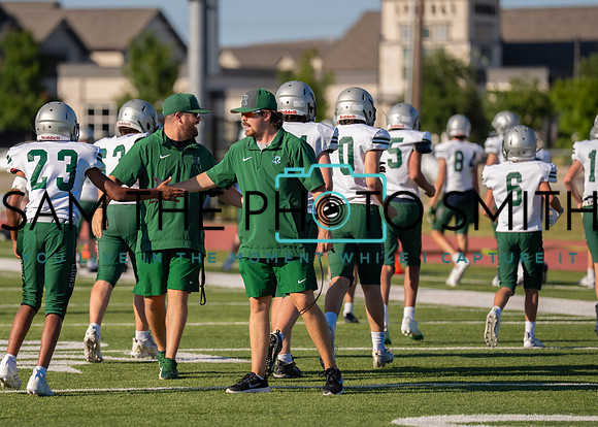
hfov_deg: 7.7
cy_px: 212
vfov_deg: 5.5
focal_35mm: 262
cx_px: 210
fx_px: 4450
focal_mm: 200
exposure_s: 1/5000
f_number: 2.8
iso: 250
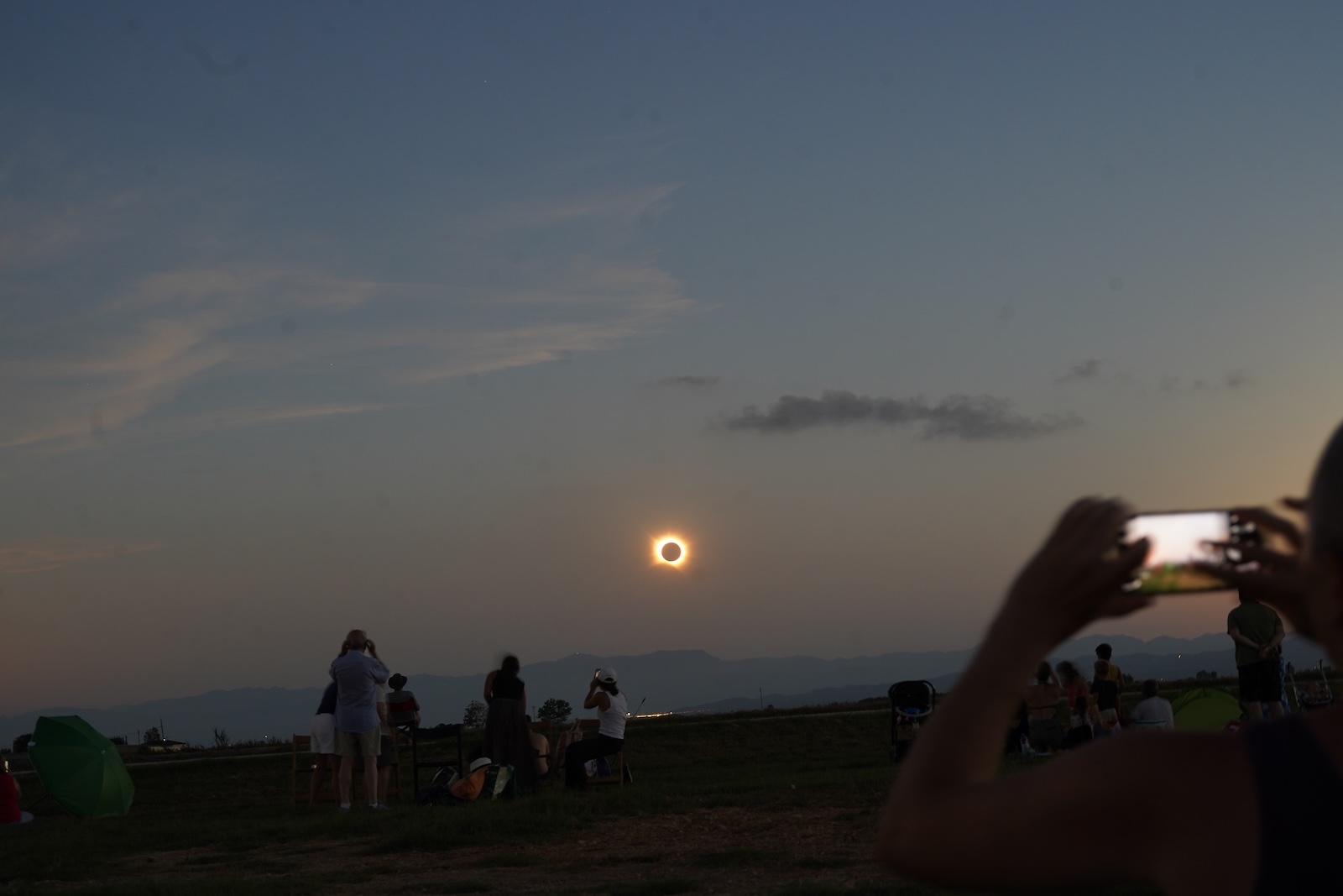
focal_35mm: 60
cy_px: 448
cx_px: 672
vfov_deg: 22.6
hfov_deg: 33.4
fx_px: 2238
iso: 640
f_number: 8
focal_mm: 60
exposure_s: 1
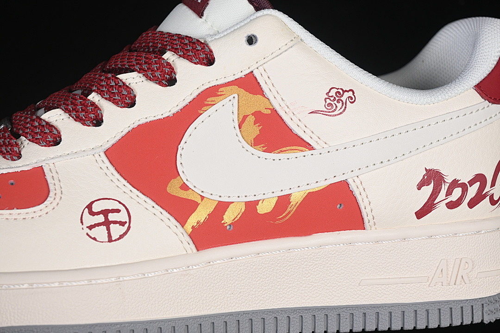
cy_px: 166
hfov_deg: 27.0
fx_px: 1042
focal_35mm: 75
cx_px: 250
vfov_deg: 18.2
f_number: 7.1
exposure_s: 1/80
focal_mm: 50
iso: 160
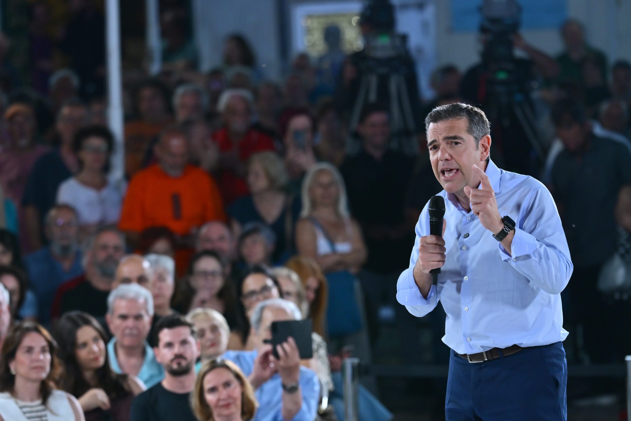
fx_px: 5083
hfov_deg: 7.1
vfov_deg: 4.7
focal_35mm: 290
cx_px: 316
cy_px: 210
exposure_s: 1/250
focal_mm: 290
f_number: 5.6
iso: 3600
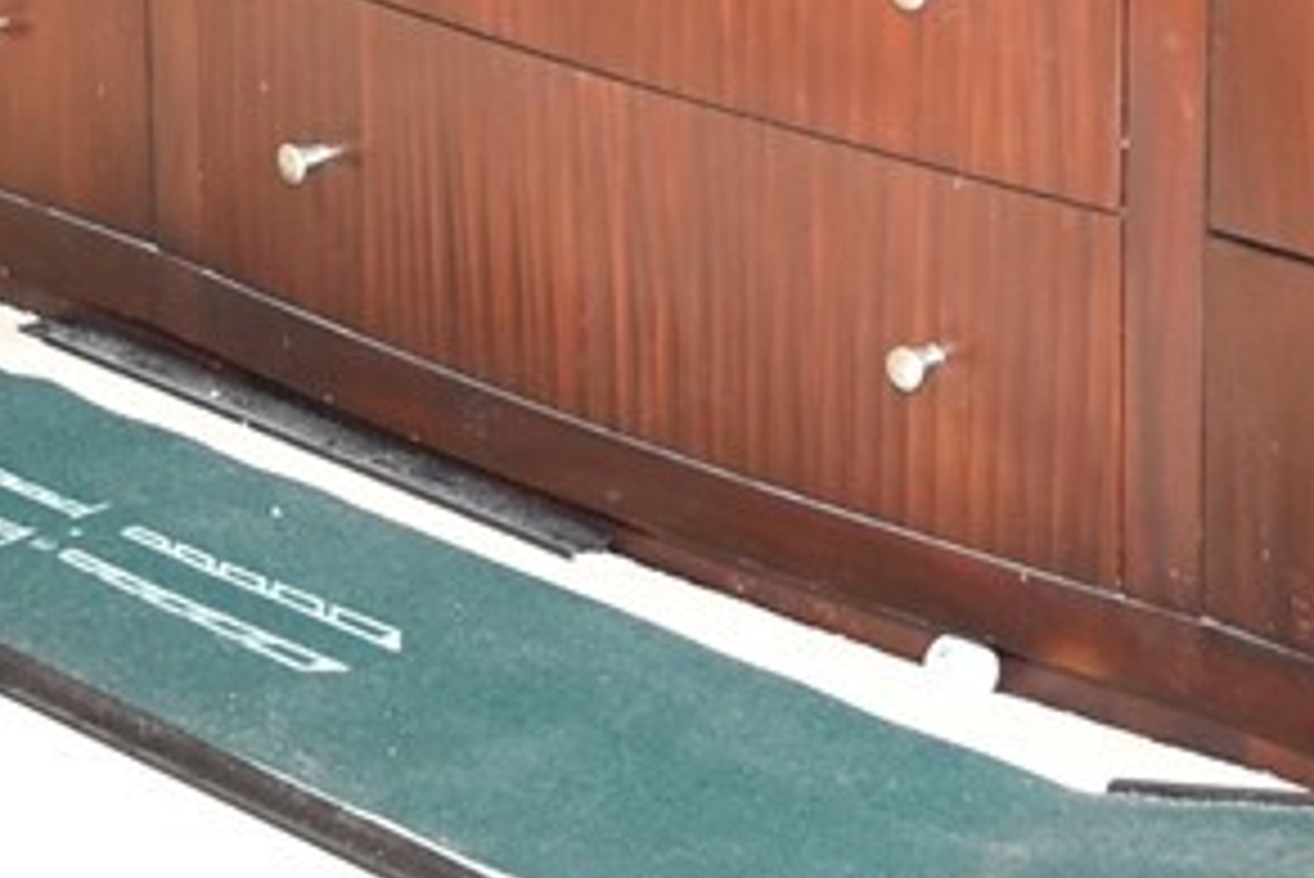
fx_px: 6354
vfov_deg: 7.6
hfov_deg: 11.7
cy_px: -795
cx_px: 90
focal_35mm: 174
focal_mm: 20
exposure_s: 1/100
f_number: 5
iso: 800
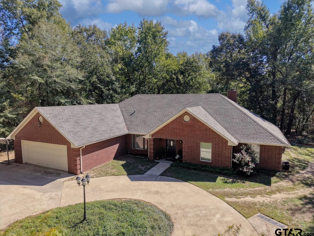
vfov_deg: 56.8
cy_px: 118
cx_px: 157
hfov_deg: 71.6
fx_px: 218
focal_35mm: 24
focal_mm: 8.67
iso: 290
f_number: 1.8
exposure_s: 1/2000
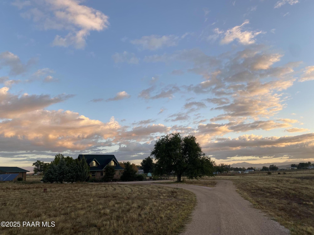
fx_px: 236
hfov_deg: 67.3
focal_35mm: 26
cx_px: 157
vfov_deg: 53.1
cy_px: 118
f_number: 1.8
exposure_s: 1/390
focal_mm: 4.25
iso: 32
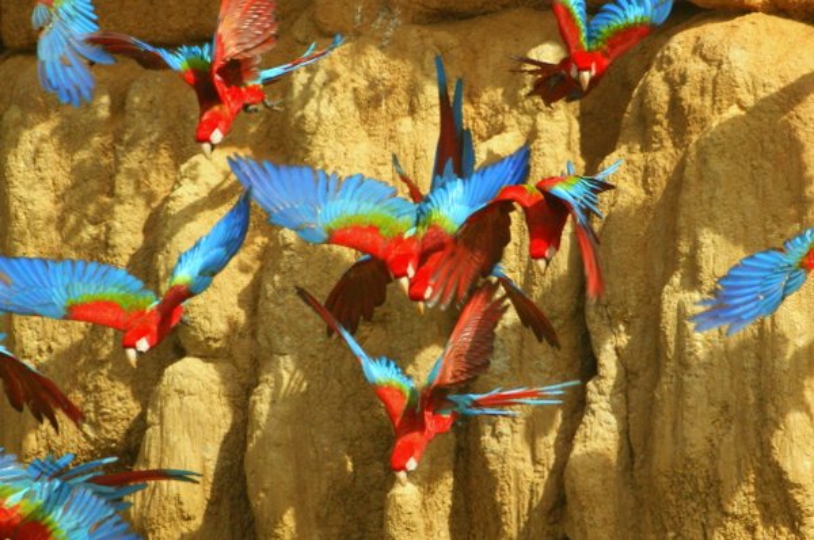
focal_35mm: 1200
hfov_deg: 1.7
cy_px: 270
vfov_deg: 1.1
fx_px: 27090
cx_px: 407
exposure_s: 1/1600
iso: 400
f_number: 5.6
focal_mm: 400
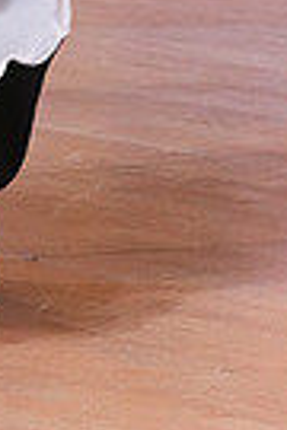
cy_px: -293
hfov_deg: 3.2
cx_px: -145
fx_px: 5130
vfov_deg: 4.8
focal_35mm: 429
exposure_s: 1/250
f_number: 5.6
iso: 3200
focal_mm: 100
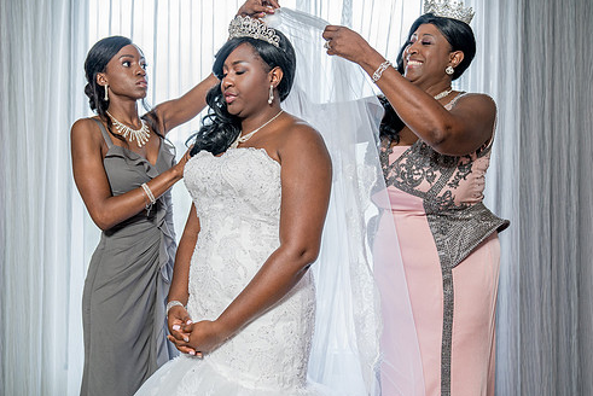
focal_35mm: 41
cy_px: 171
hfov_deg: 47.3
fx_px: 676
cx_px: 271
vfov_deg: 32.6
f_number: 4
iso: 640
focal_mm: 34
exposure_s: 1/200
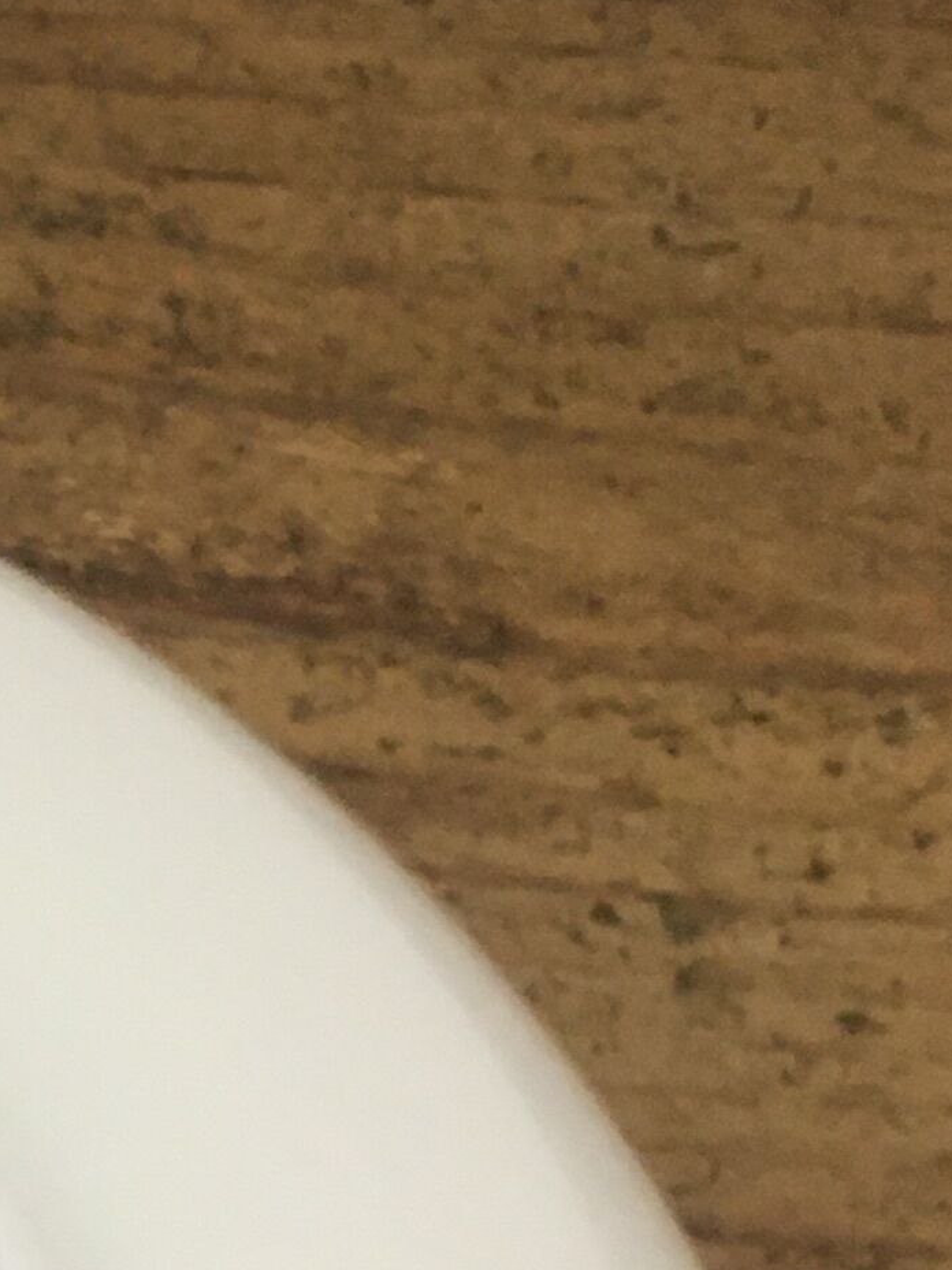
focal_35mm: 126
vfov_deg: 15.2
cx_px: -977
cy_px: 1434
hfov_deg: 10.7
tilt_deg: -75.1
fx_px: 4620
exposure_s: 1/33
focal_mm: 4.15
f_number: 2.2
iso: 125
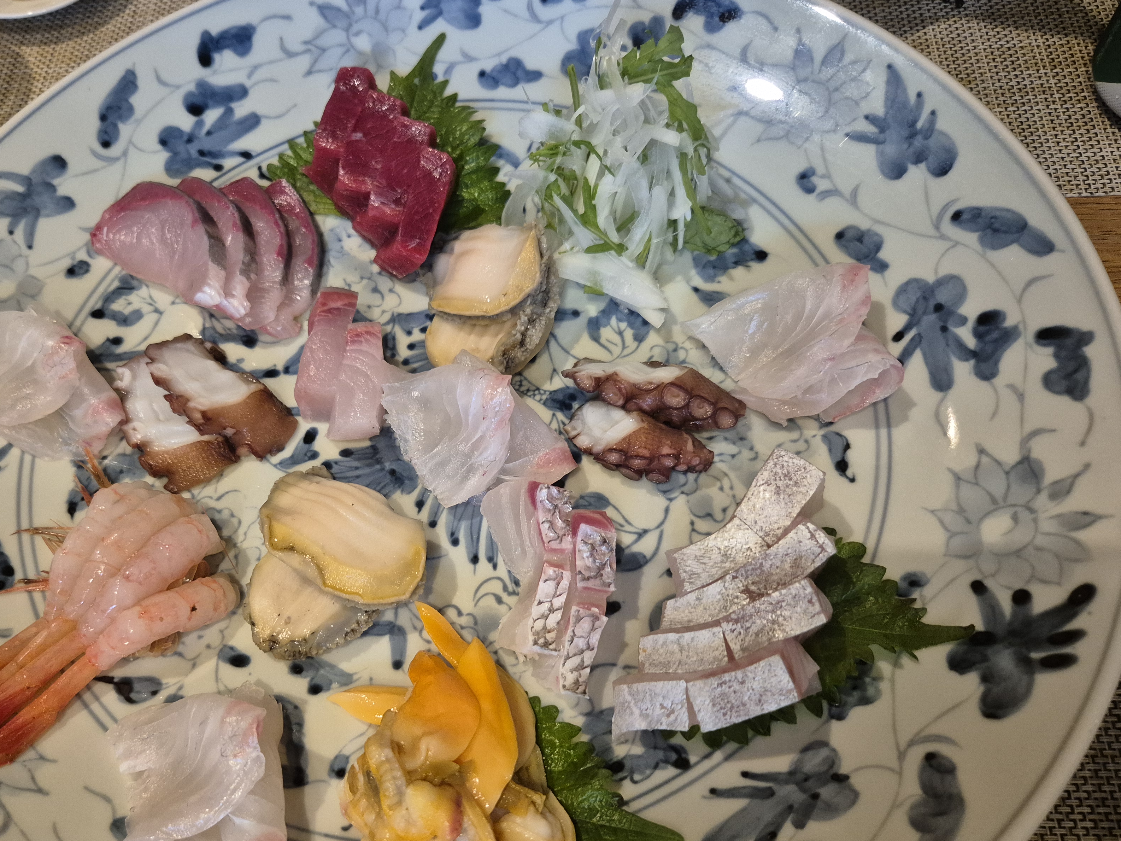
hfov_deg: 61.1
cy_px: 516
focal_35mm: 29
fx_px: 939
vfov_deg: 47.9
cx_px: 442
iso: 800
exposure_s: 1/60
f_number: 1.8
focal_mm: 5.4
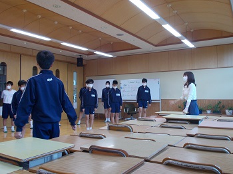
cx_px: 116
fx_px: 229
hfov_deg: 54.0
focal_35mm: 34
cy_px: 87
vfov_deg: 41.7
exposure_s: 1/25
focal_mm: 6
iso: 125
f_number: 3.6
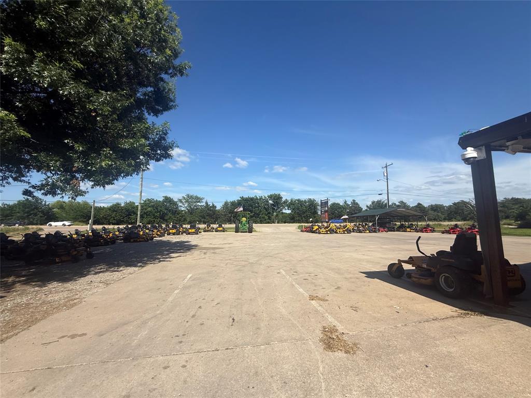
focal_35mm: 14
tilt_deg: +2.5
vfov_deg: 85.7
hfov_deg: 102.1
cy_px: 199
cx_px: 266
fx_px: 215
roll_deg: +0.0
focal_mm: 2.22
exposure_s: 1/2717
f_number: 2.2
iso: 50
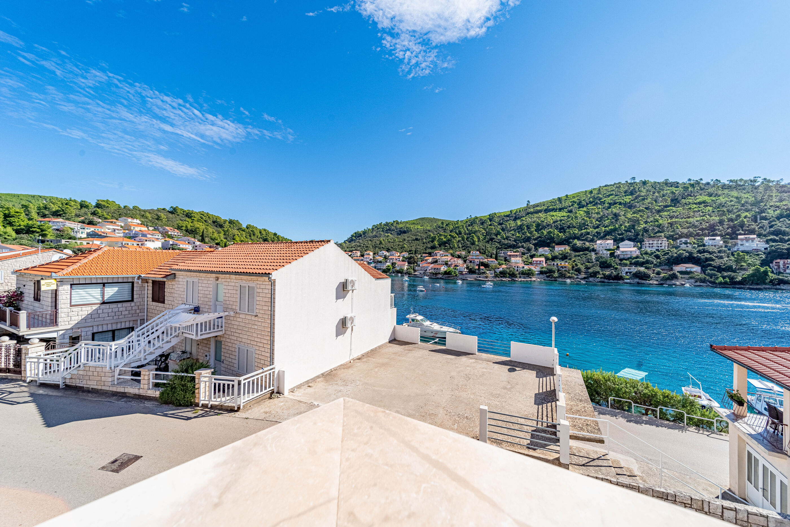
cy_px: 264
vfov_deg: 90.1
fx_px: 263
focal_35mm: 12
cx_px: 395
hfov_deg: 112.6
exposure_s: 1/8000
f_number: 8
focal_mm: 12
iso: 400
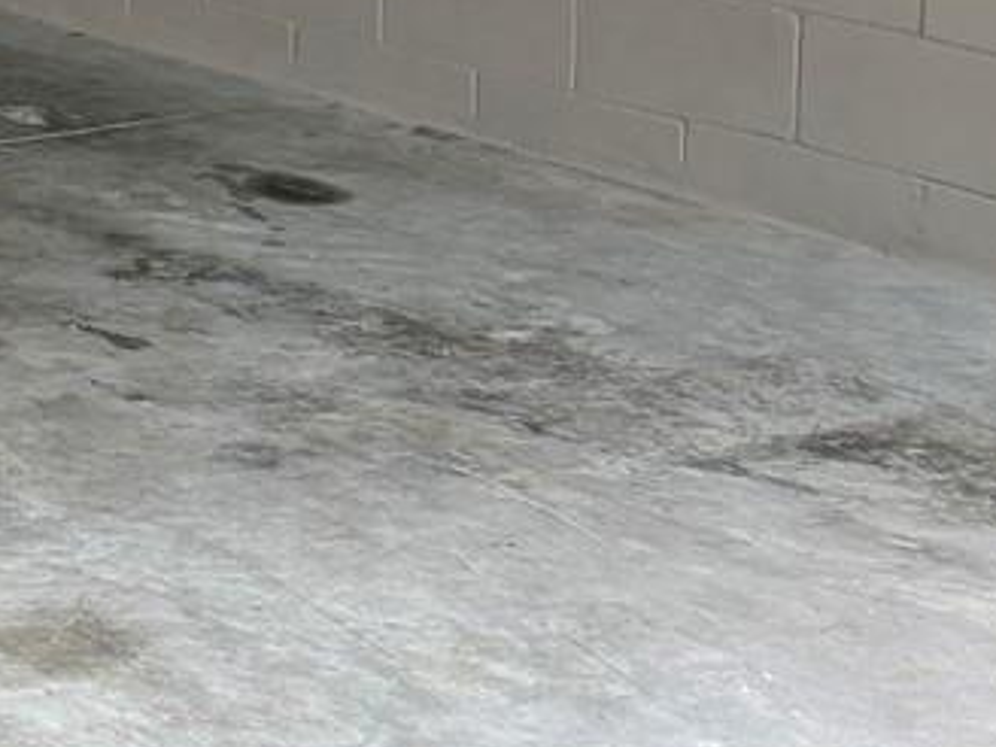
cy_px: -446
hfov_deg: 13.2
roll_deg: +1.3
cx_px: -1051
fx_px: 3654
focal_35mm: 127
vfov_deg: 11.1
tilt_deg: -5.2
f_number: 1.6
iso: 100
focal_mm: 5.96
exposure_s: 1/121
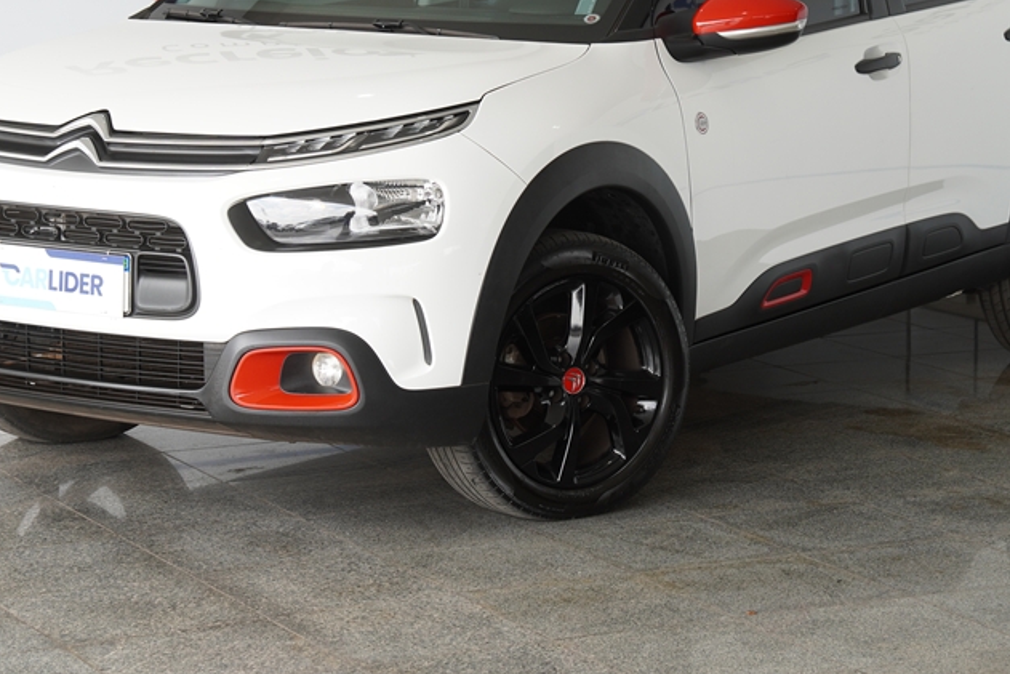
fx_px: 3143
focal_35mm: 112
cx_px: 552
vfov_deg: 12.2
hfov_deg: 18.3
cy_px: 153
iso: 160
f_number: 4
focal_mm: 46
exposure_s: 1/160
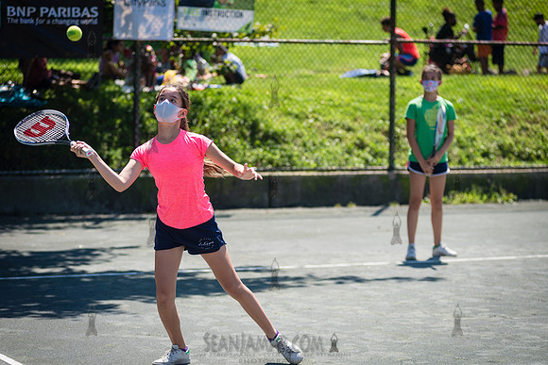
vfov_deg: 11.0
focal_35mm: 125
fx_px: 1903
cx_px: 274
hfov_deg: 16.4
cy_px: 182
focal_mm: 125
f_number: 4
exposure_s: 1/1000
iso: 125
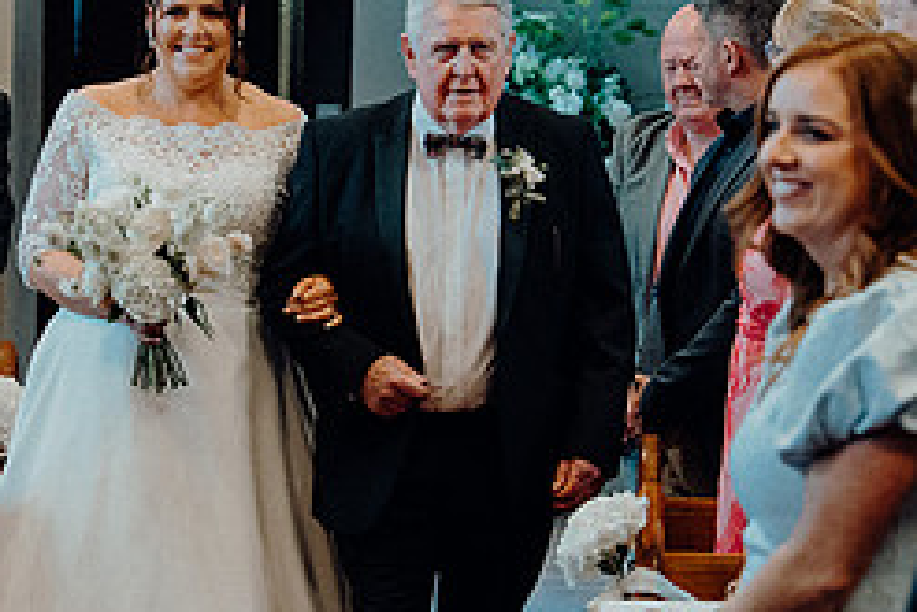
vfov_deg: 5.6
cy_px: 362
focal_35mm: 247
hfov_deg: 8.3
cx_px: 316
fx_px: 6295
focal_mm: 70
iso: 2500
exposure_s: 1/160
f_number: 3.2
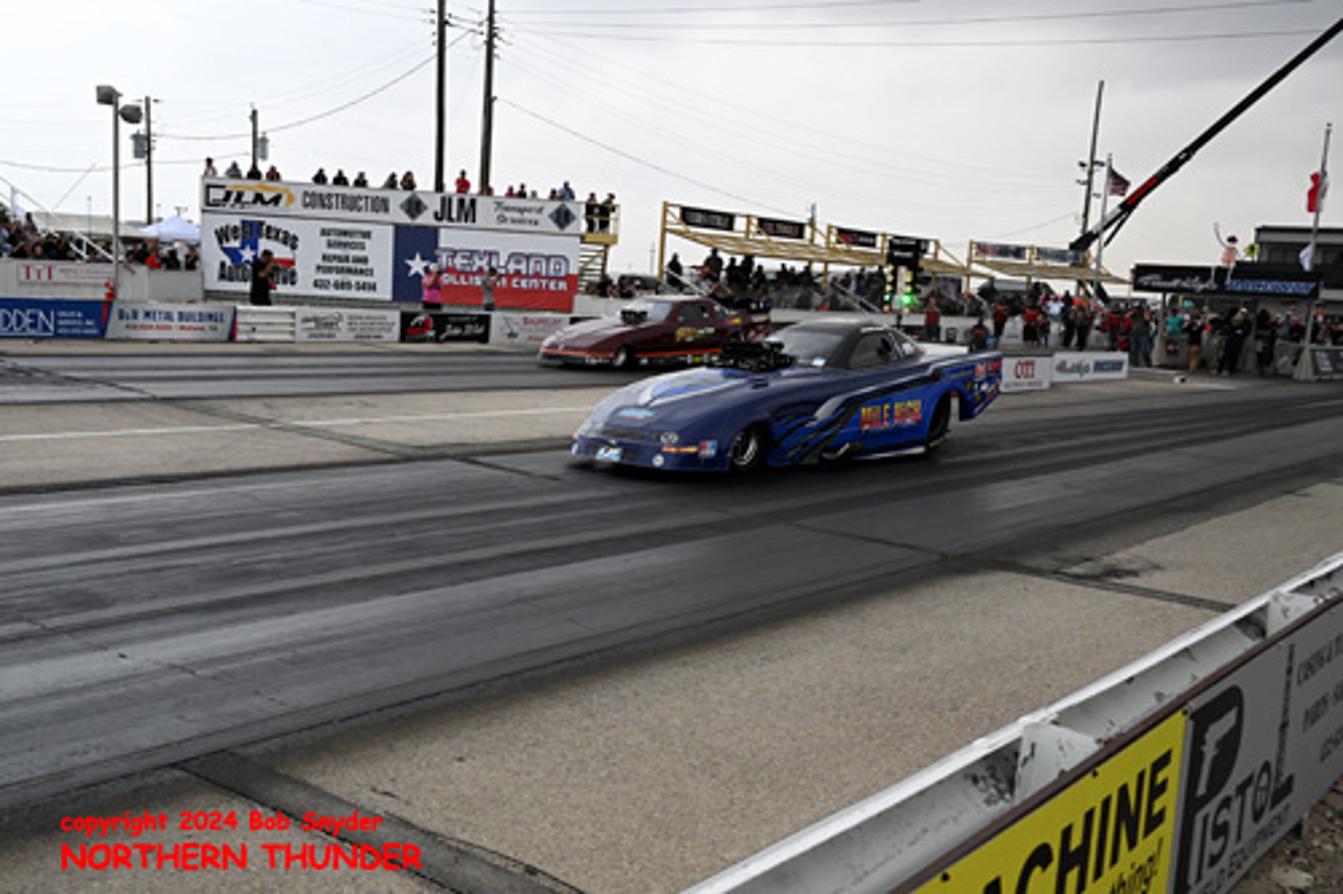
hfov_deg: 59.5
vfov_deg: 41.7
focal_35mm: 32
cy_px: 447
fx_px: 1175
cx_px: 672
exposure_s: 1/1250
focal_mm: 31.5
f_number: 5.6
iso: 1800
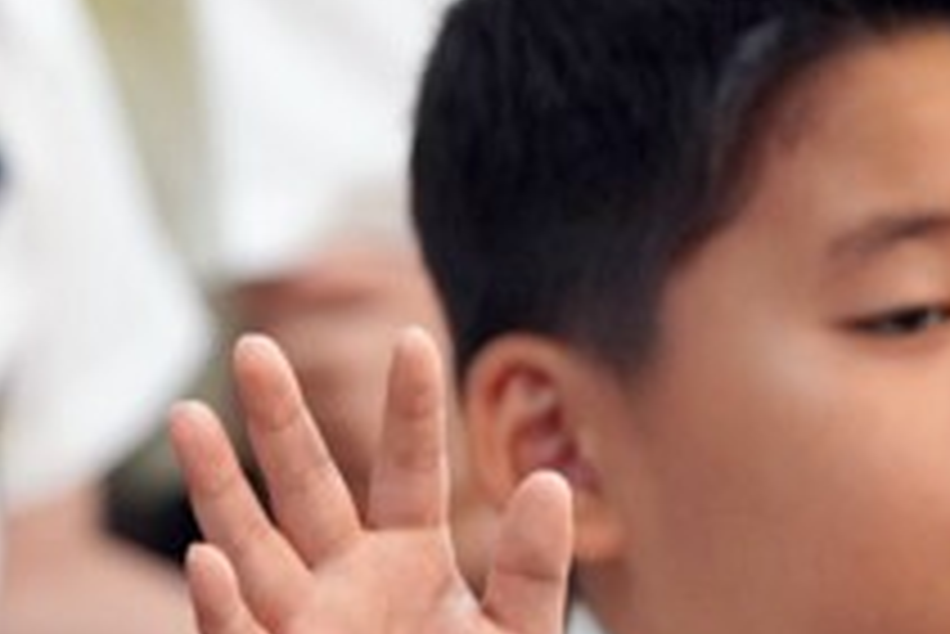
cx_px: -864
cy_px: 1169
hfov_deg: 3.3
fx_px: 16530
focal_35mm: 626
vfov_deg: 2.2
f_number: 4
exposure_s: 1/160
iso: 2000
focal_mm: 147
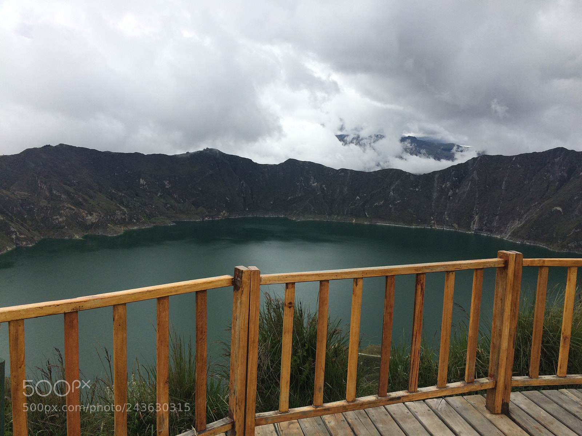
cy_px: 218
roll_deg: -1.6
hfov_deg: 61.7
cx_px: 291
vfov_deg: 48.2
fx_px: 488
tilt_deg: -10.0
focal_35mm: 29
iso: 32
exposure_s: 1/2564
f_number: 2.2
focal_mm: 4.15
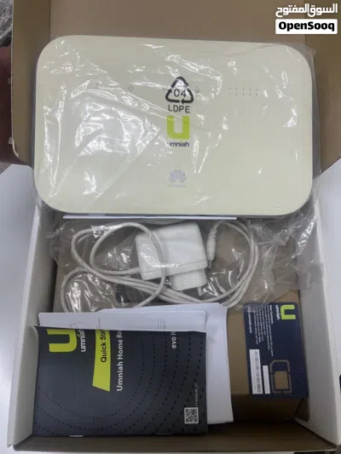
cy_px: 227
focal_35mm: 26
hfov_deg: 53.1
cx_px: 170
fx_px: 341
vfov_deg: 67.3
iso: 125
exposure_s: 1/50
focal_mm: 5.7
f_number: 1.5
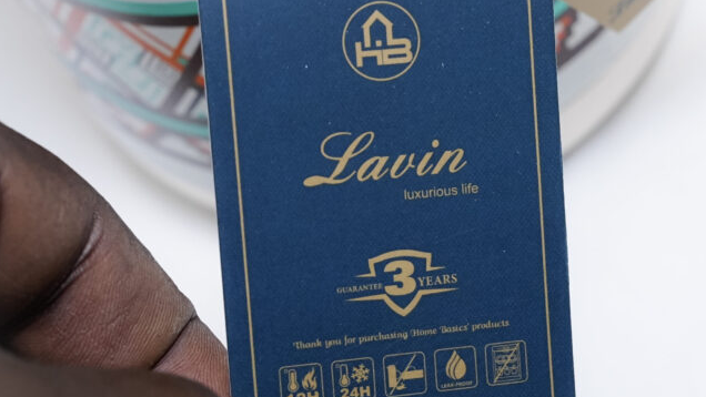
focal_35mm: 121
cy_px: 220
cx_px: 384
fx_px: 2266
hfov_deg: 17.7
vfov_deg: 10.0
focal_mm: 70
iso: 3200
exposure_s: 1/125
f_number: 10
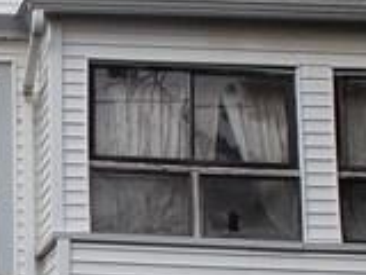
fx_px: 2294
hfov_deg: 9.0
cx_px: -48
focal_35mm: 217
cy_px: 307
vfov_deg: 6.8
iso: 80
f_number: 3.6
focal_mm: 6
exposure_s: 1/500
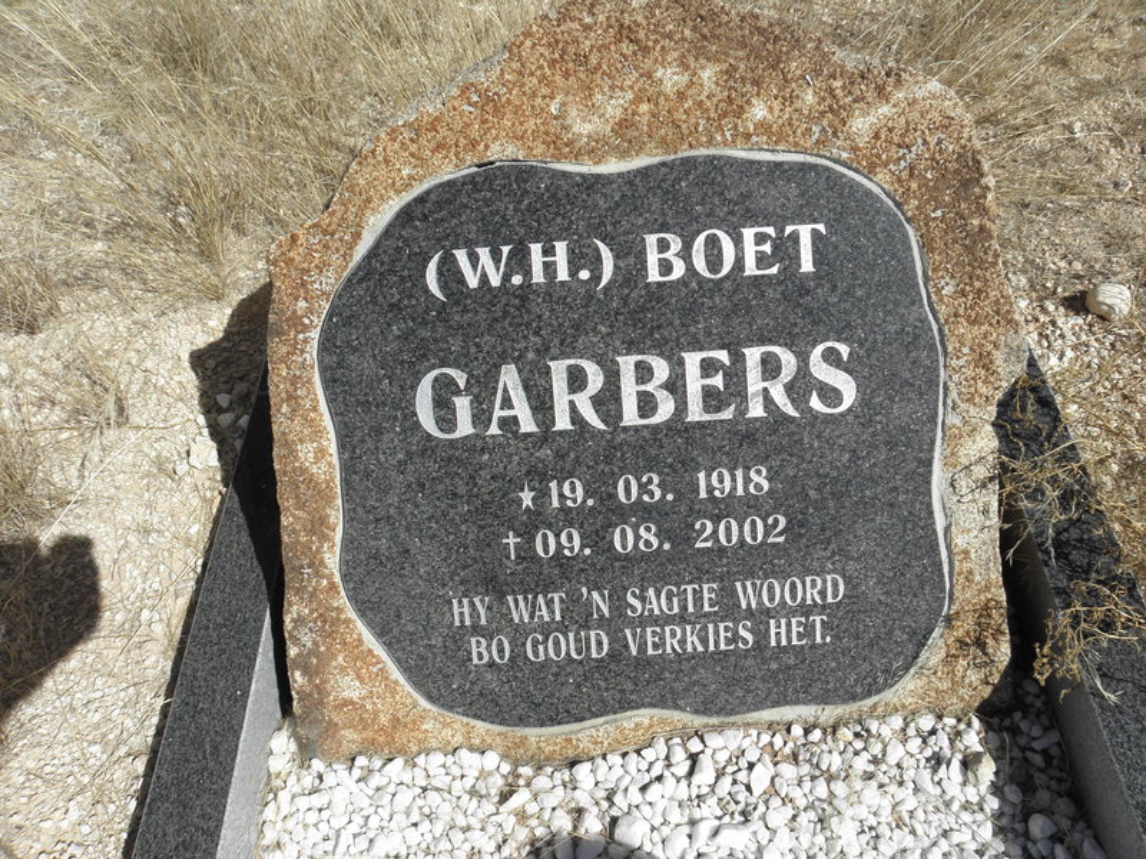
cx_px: 573
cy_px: 430
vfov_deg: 53.1
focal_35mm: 26
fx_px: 861
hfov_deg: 67.3
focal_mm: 4.6
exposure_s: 1/400
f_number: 5.6
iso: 64
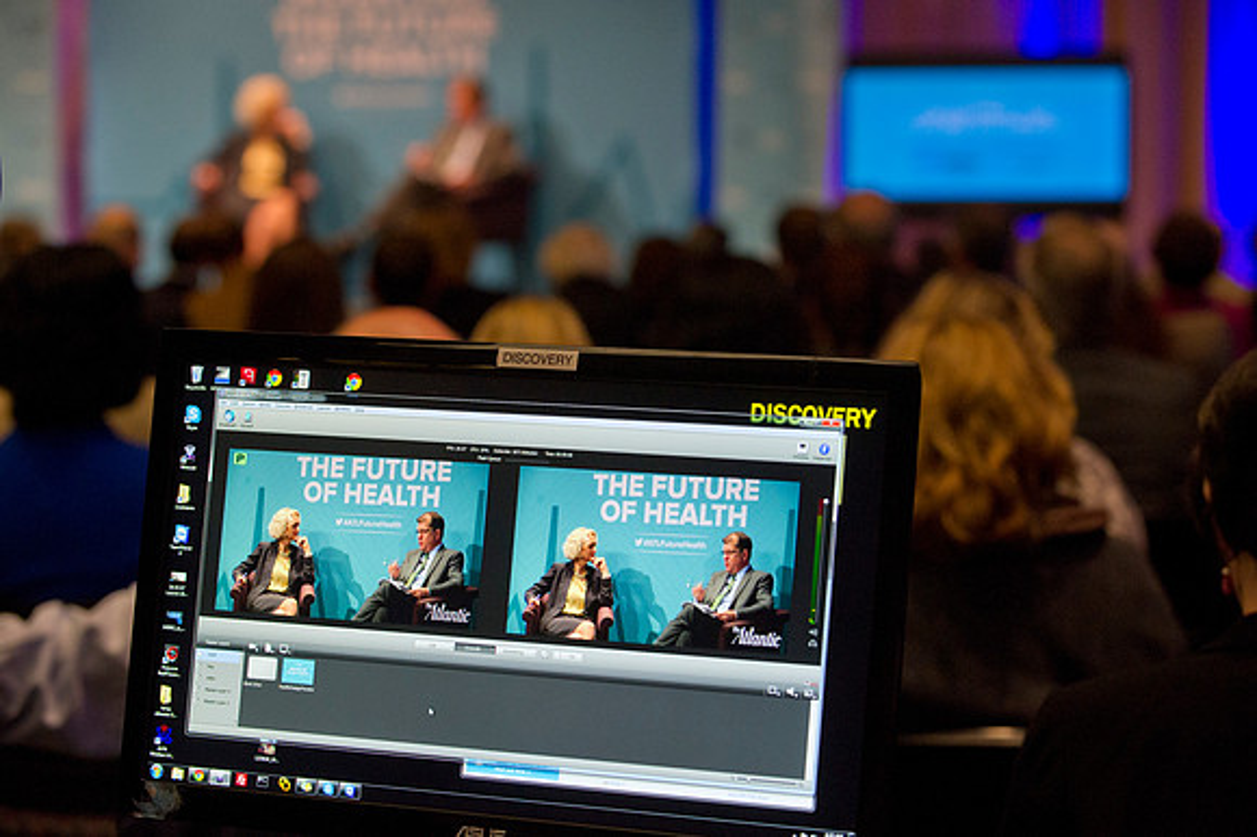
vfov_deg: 15.2
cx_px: 628
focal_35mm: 90
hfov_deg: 22.6
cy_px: 418
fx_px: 3141
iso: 2500
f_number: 4
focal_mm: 90
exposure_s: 1/200
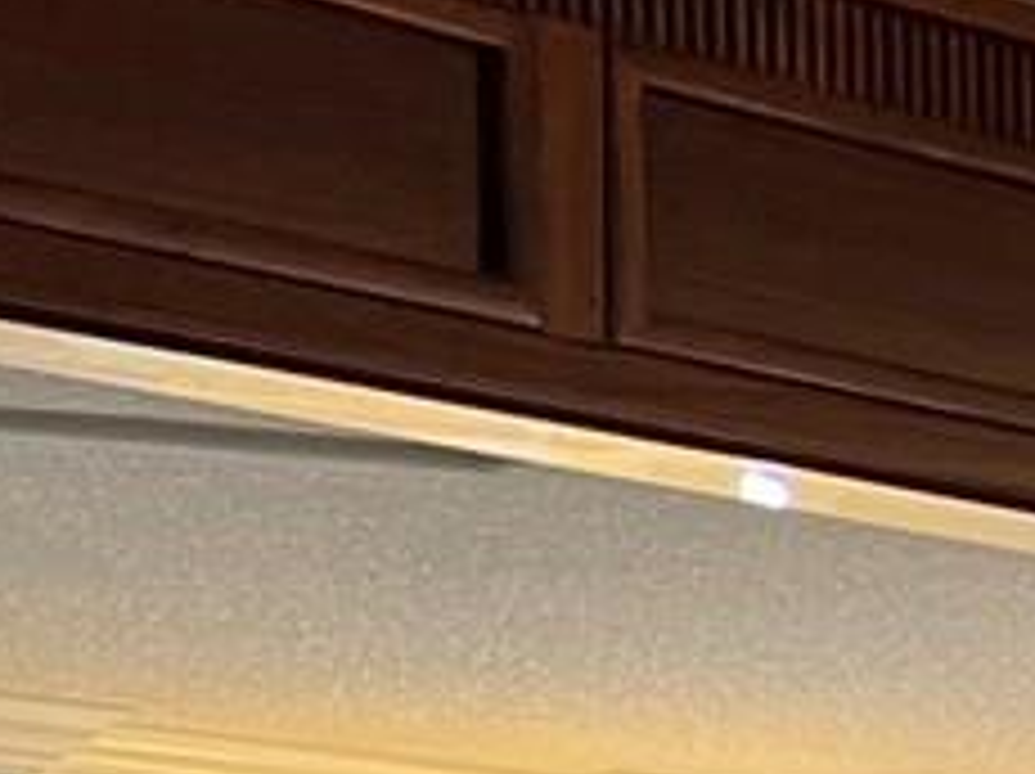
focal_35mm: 174
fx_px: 5197
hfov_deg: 9.8
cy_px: 1665
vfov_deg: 8.0
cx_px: 2637
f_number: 1.6
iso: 160
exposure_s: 1/60
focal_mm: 5.1
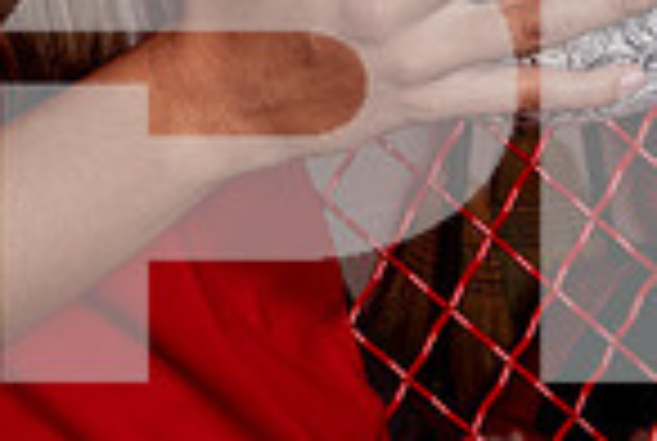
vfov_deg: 12.1
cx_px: -72
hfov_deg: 19.0
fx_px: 1884
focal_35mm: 103
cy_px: -398
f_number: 8
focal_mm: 26
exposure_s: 1/250
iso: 100
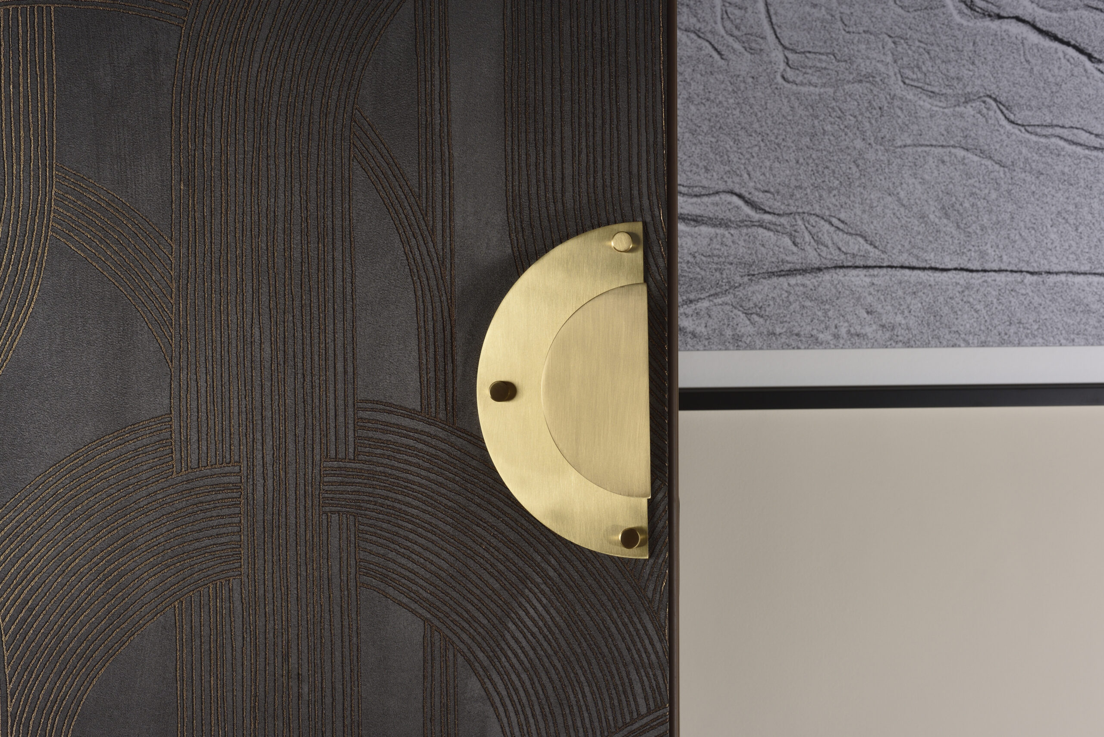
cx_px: 552
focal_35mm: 50
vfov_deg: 27.0
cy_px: 368
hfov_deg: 39.6
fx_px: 1534
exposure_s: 1/200
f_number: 13
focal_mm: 50
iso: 200
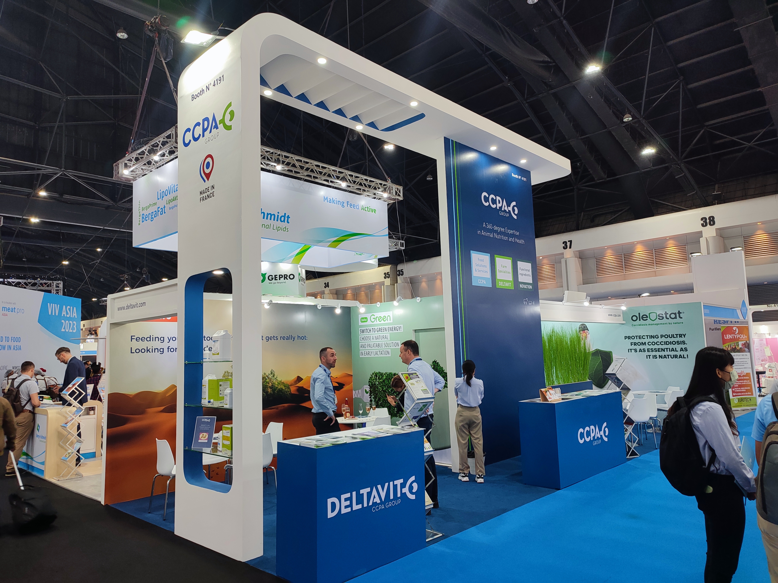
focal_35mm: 25
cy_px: 292
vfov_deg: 54.9
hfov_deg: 69.4
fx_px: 562
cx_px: 389
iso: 127
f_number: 1.9
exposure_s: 1/33
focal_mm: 6.04
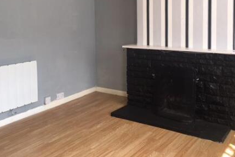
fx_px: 268
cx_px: 114
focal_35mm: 41
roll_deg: +1.2
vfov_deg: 32.1
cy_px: 43
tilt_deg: -4.4
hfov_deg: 47.4
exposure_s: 1/50
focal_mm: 4.15
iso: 32
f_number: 2.2
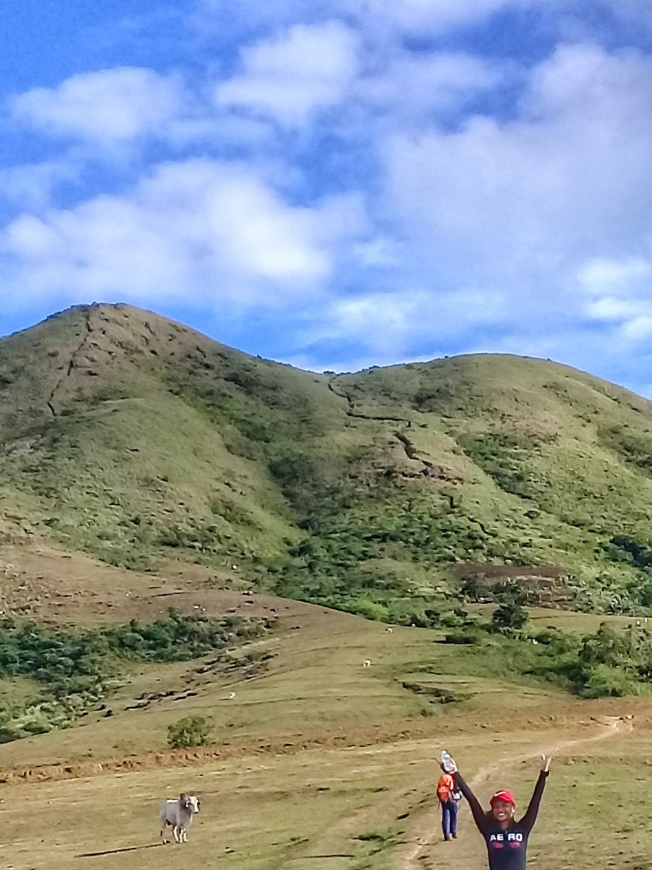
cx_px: 347
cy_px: 678
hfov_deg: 18.4
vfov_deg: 24.1
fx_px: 2009
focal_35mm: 80
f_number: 2.2
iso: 50
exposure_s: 1/1205
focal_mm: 3.3
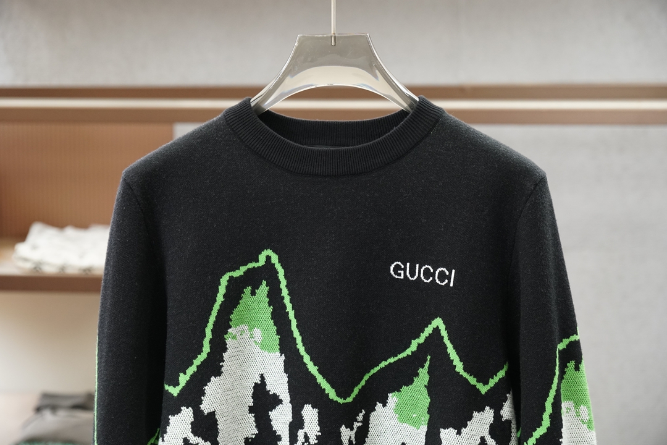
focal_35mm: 78
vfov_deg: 17.5
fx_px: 1445
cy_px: 222
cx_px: 334
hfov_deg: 26.0
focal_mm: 52
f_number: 4
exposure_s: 1/125
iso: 1000
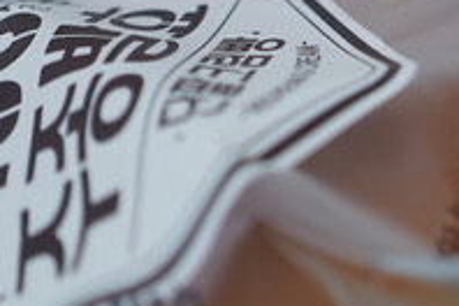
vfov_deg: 6.3
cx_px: 647
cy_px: 83
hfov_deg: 9.2
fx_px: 2792
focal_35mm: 219
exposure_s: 1/125
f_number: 2.5
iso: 160
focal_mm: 40
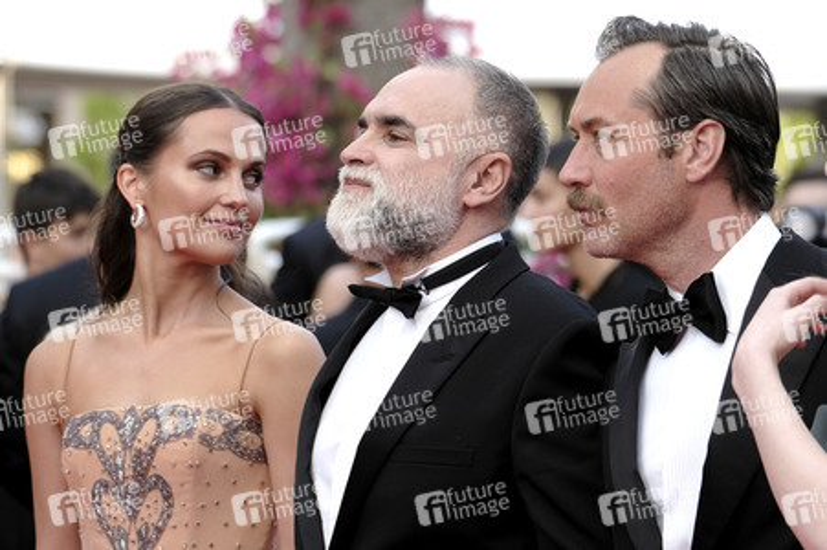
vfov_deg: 5.8
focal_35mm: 238
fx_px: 5463
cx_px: 414
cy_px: 275
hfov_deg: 8.7
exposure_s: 1/500
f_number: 4.8
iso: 1000
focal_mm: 158.8
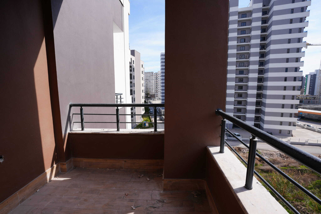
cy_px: 107
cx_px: 160
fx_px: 152
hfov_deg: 93.3
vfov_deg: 70.4
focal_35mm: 17
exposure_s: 1/125
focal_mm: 17
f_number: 9
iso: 100
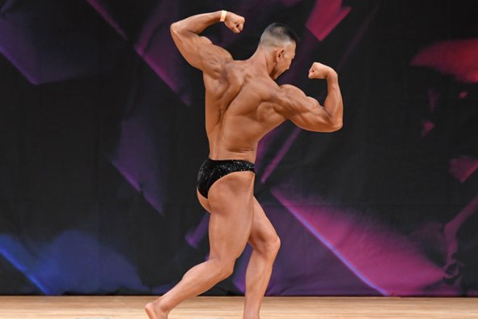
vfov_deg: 3.9
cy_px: 184
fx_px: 4700
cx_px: 300
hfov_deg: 5.8
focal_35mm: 354
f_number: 5.6
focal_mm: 180
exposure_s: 1/400
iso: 3200
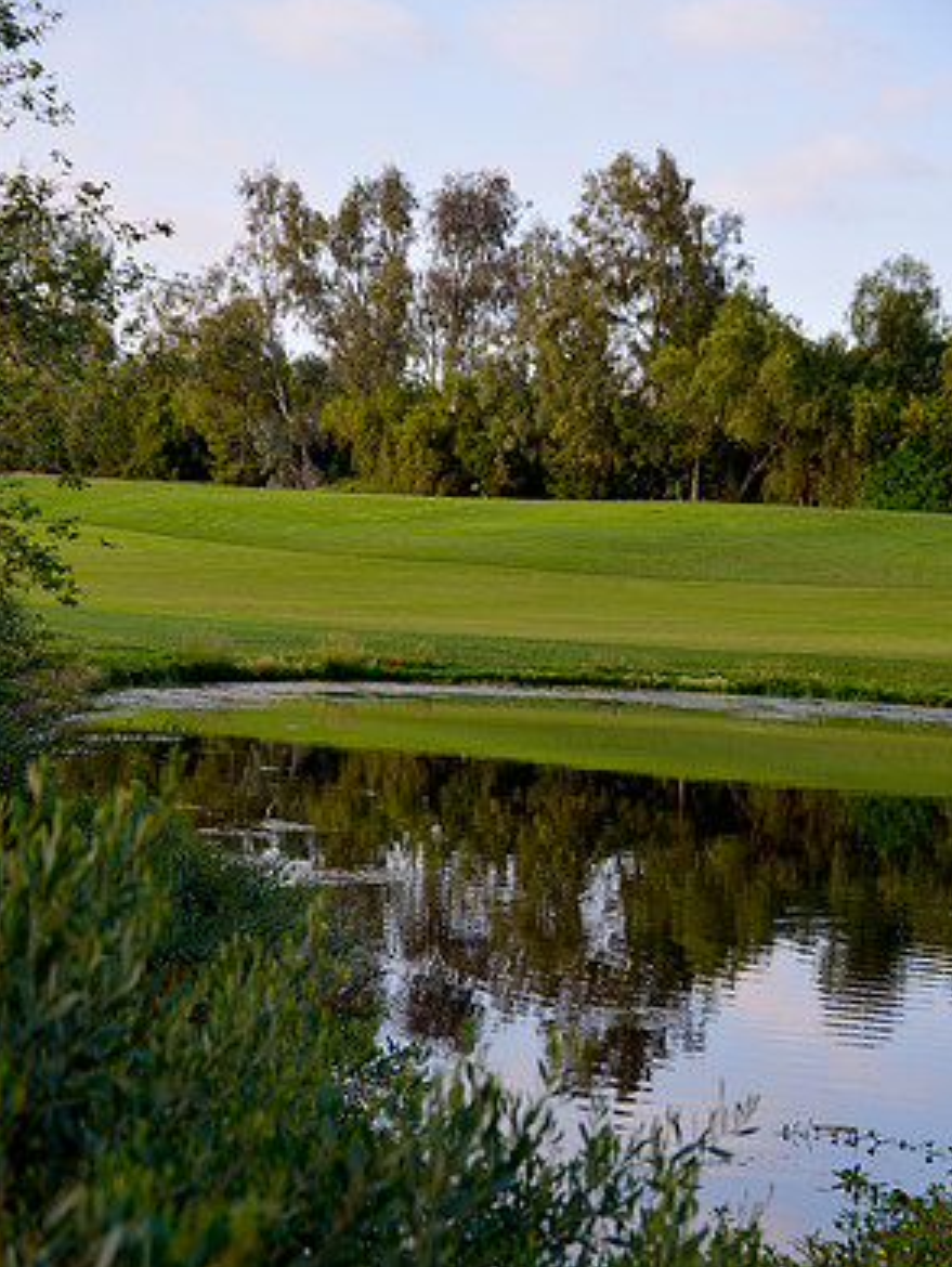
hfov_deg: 17.8
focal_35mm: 83
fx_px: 3040
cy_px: 715
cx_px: 481
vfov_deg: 23.5
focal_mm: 50
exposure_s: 1/500
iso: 100
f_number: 3.5
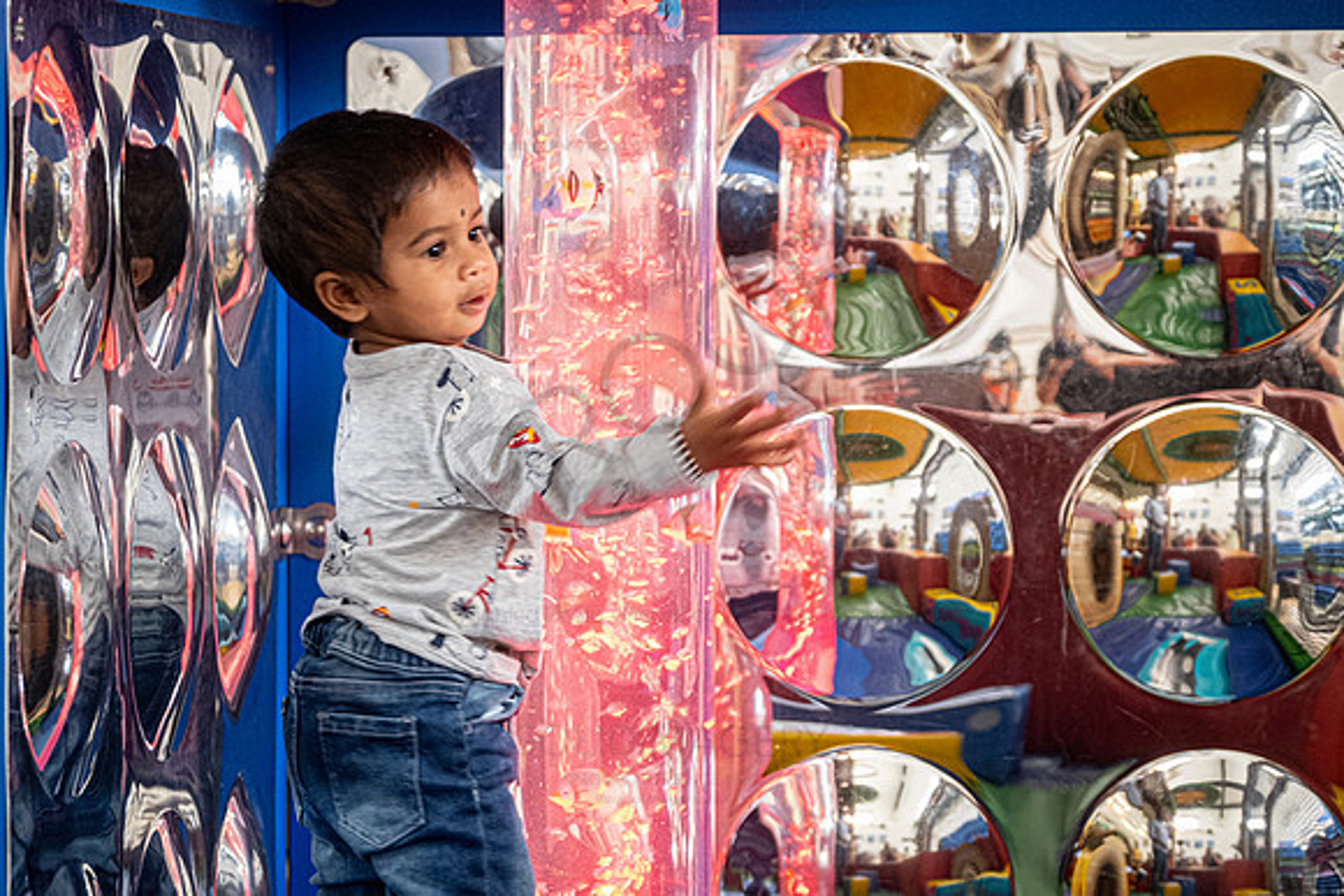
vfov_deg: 11.6
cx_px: 589
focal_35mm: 118
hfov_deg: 17.4
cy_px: 496
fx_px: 4401
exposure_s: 1/60
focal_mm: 68.7
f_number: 2.8
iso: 1600
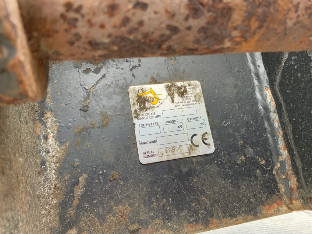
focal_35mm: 29
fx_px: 261
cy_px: 117
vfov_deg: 48.2
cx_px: 156
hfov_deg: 61.7
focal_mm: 3
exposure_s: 1/122
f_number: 1.8
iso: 40
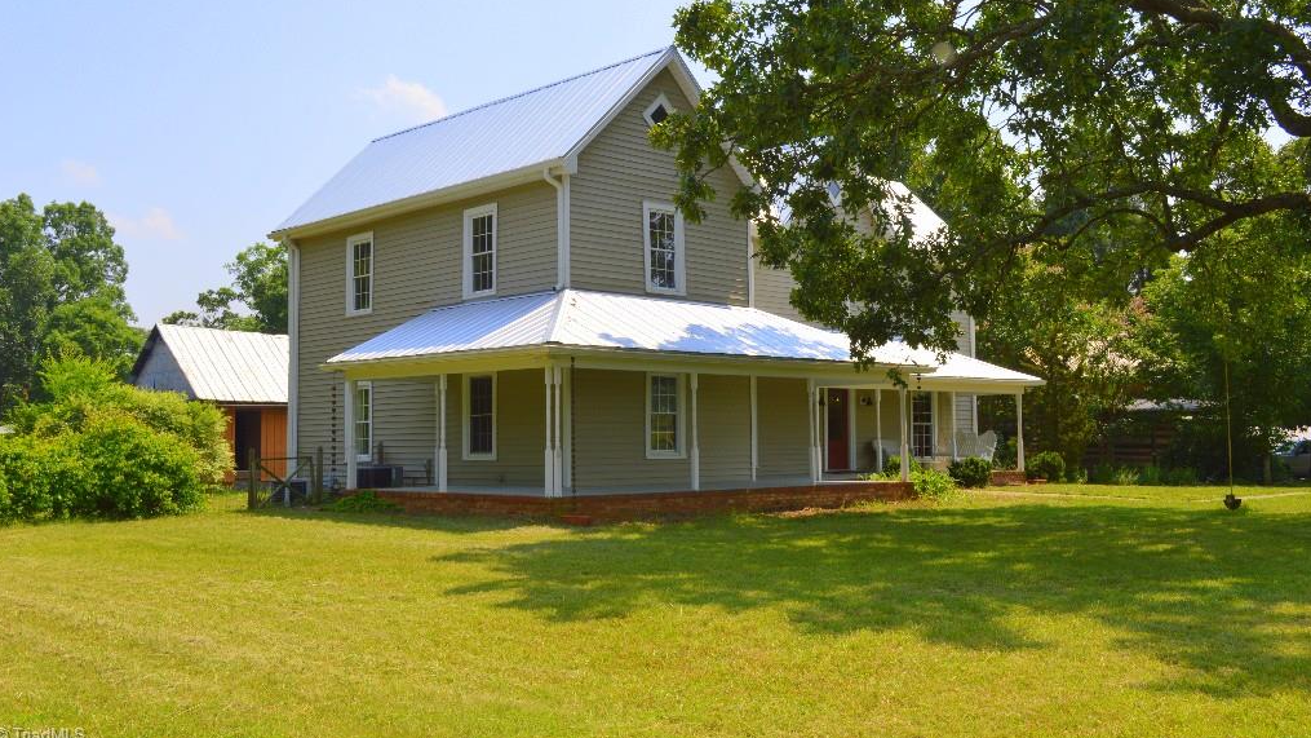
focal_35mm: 38
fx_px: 1321
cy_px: 307
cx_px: 654
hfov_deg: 52.8
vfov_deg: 31.1
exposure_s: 1/200
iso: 100
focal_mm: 24
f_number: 8
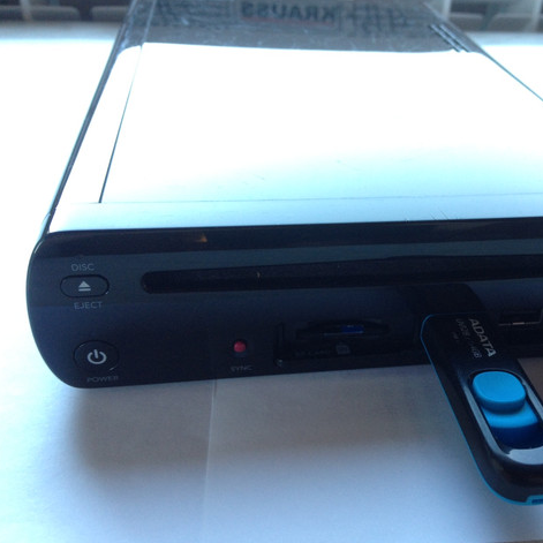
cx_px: 365
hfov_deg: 39.5
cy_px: 276
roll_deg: -2.4
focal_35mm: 42
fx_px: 745
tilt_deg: -30.3
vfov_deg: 40.0
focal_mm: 4.28
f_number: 2.4
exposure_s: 1/20
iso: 80
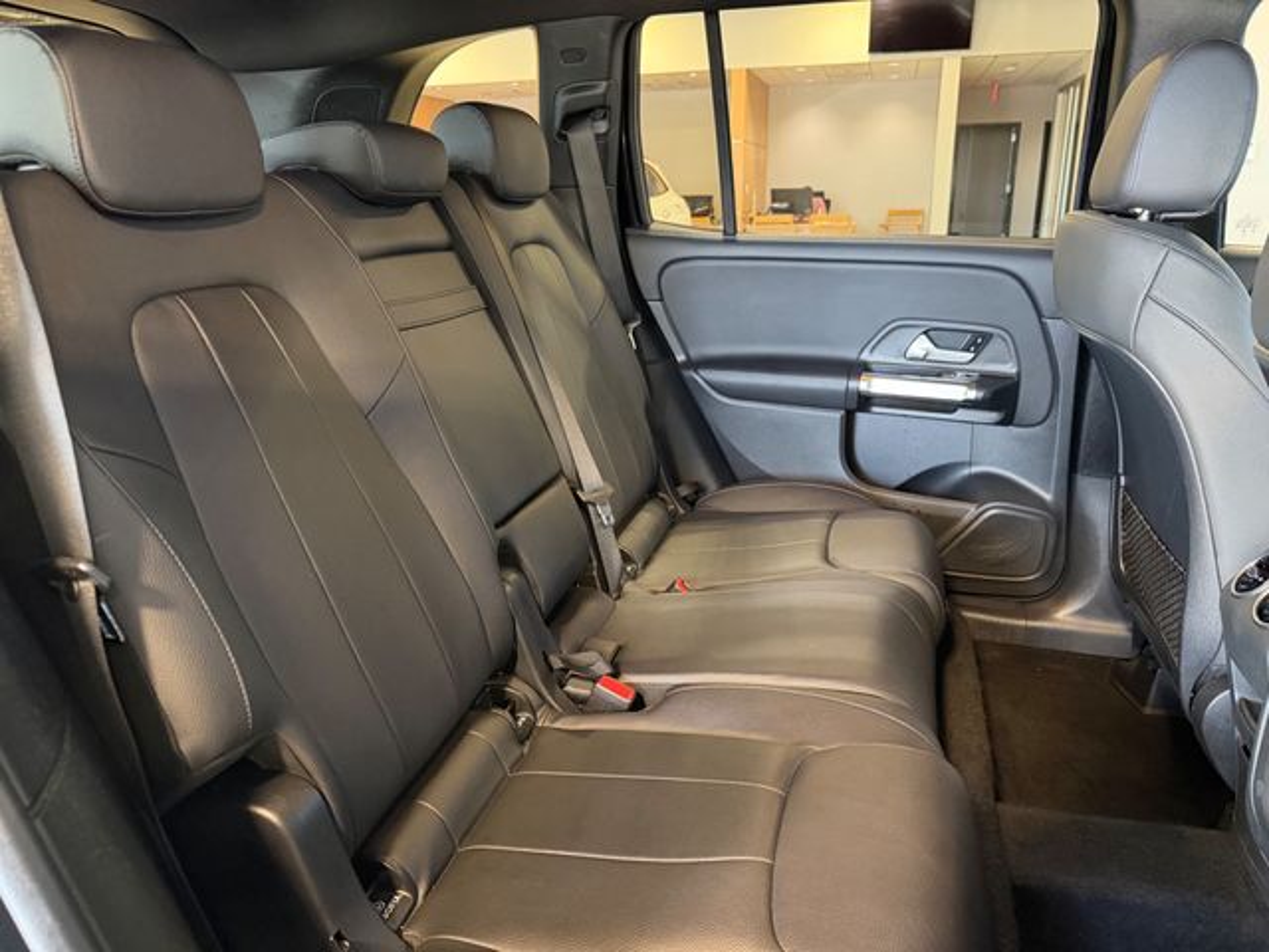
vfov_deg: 56.8
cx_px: 634
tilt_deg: -17.9
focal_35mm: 24
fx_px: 880
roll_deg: +1.4
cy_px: 476
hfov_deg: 71.6
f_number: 1.78
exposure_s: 1/40
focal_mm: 6.76
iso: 1000
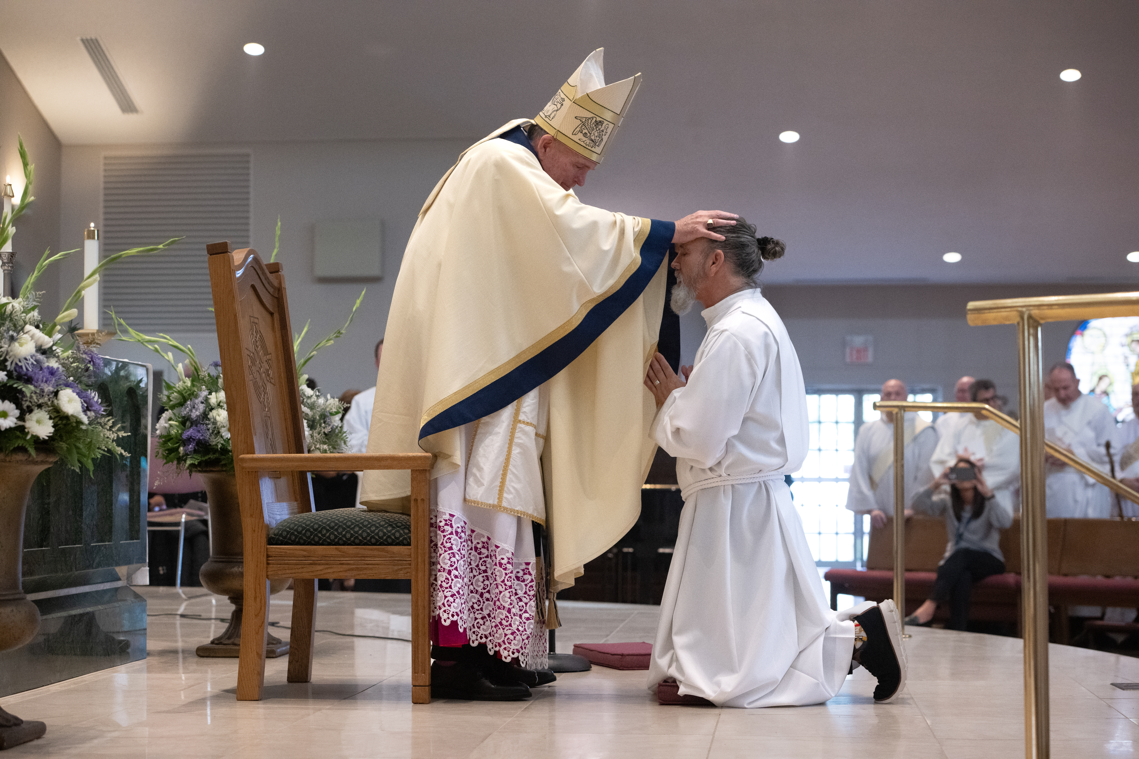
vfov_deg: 19.5
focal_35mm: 70
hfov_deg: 28.8
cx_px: 570
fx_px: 2215
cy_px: 380
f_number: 4.5
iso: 5000
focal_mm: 70
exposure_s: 1/320
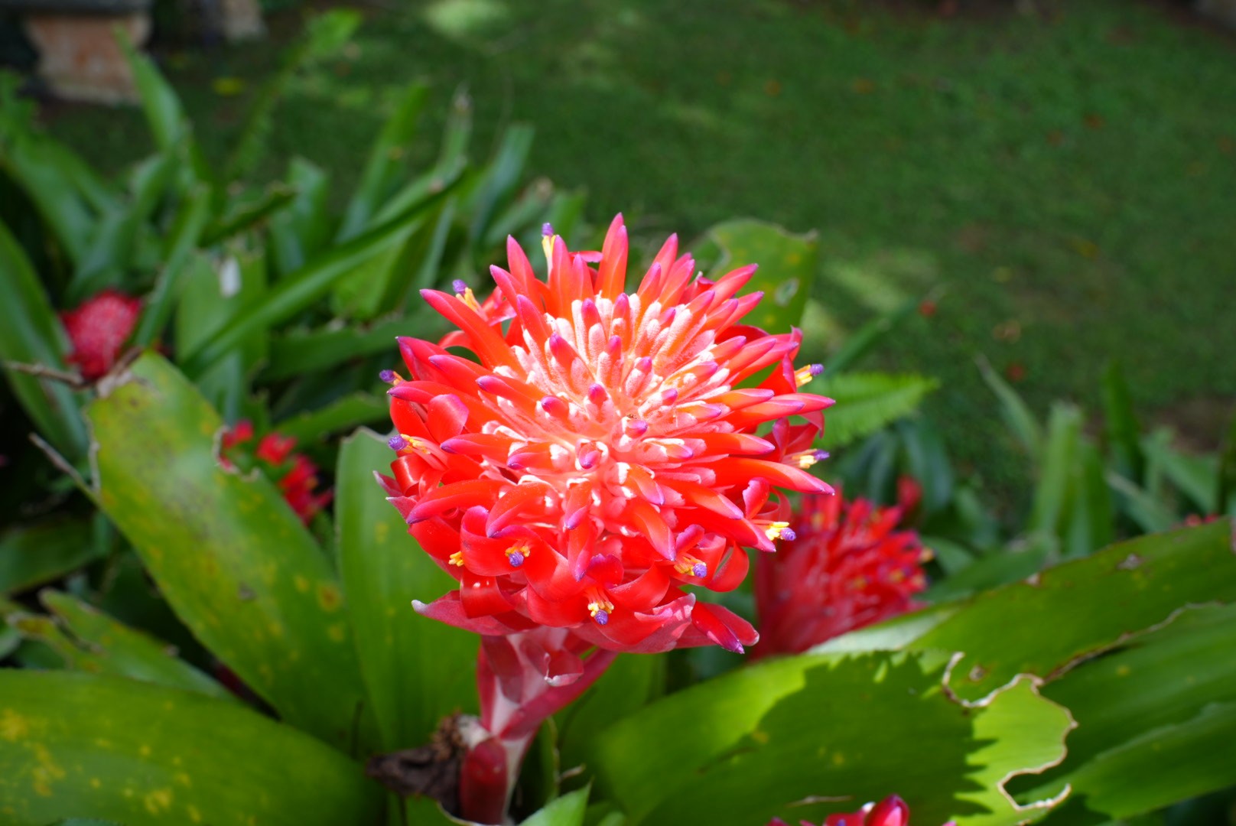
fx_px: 1288
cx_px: 618
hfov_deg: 51.3
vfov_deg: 35.5
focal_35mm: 38
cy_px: 413
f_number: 8
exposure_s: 1/125
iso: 250
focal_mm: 25
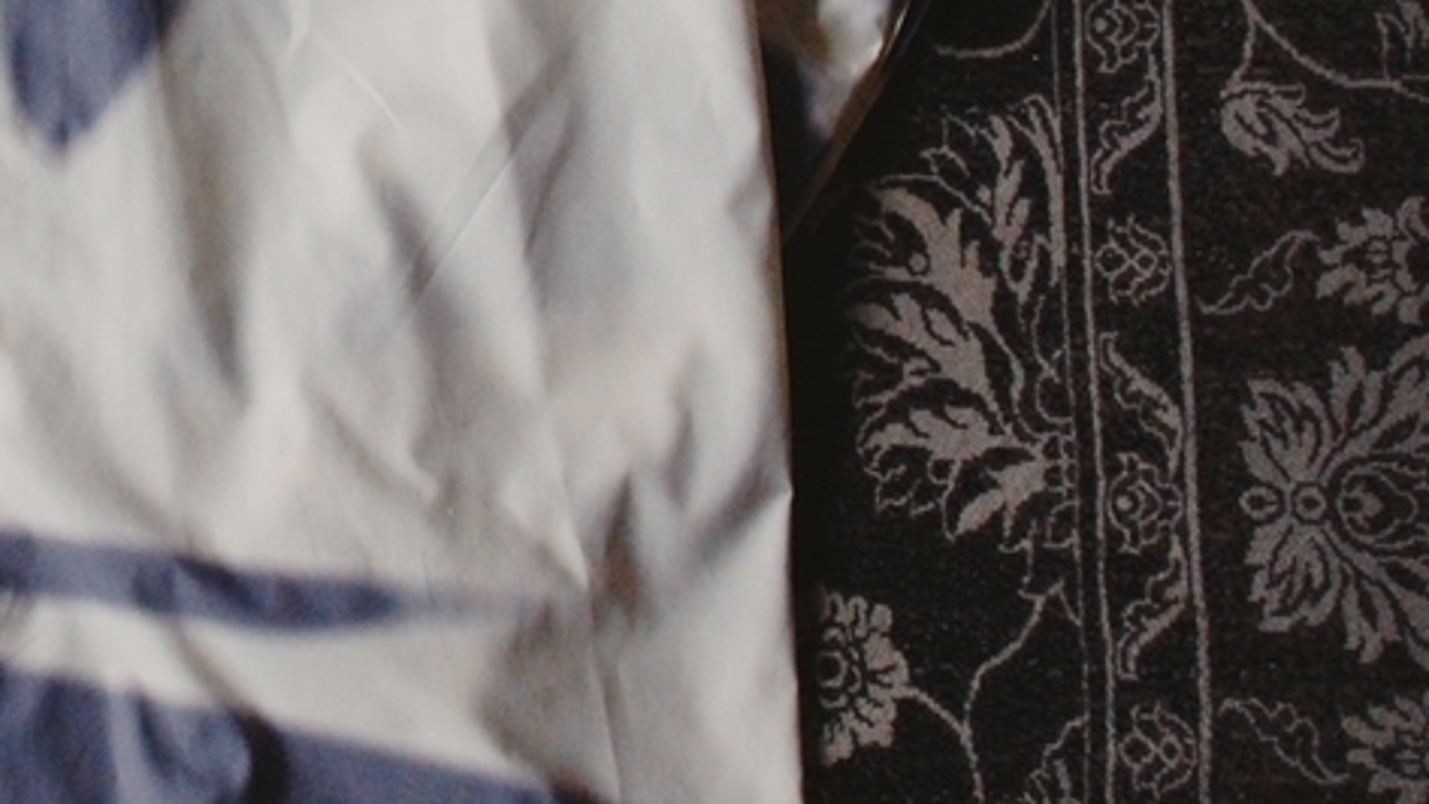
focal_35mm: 139
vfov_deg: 8.6
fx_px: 5279
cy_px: -24
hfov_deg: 15.1
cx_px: -121
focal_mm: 35
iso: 800
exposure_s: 1/200
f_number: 7.1
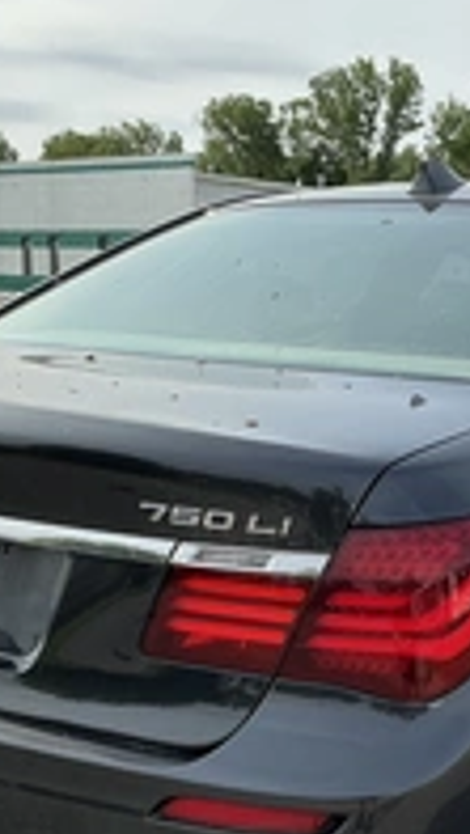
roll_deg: -0.7
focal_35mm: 62
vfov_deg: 33.5
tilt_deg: -9.5
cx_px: 377
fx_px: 1372
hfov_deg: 19.2
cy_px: 555
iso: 25
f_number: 1.8
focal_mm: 3
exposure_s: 1/1144
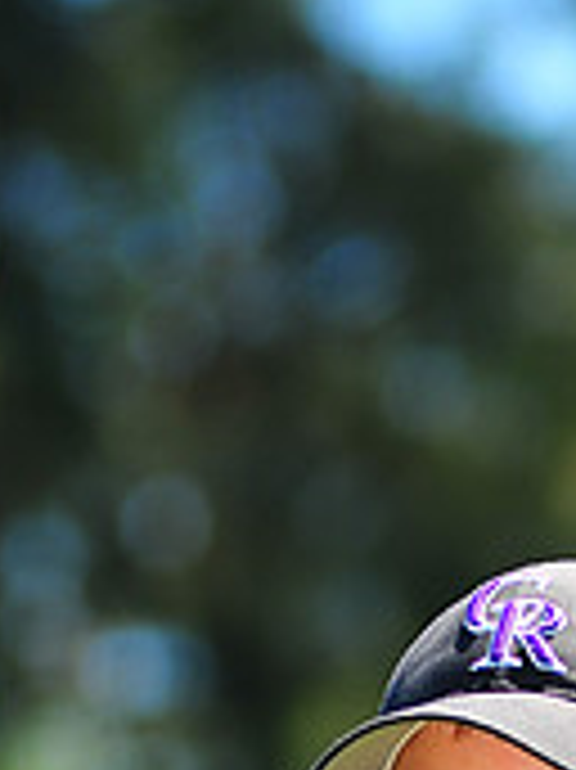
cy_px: 1229
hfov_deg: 2.5
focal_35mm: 587
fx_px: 13040
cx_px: 526
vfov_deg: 3.4
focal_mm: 180
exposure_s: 1/500
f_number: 5
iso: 200
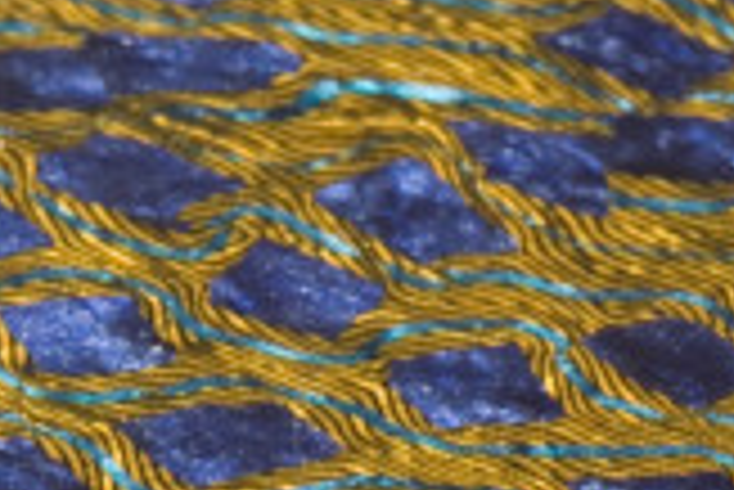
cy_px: 414
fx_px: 10142
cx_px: -308
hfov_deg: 4.1
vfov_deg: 2.8
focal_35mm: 497
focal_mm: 90
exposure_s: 1
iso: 200
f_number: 20
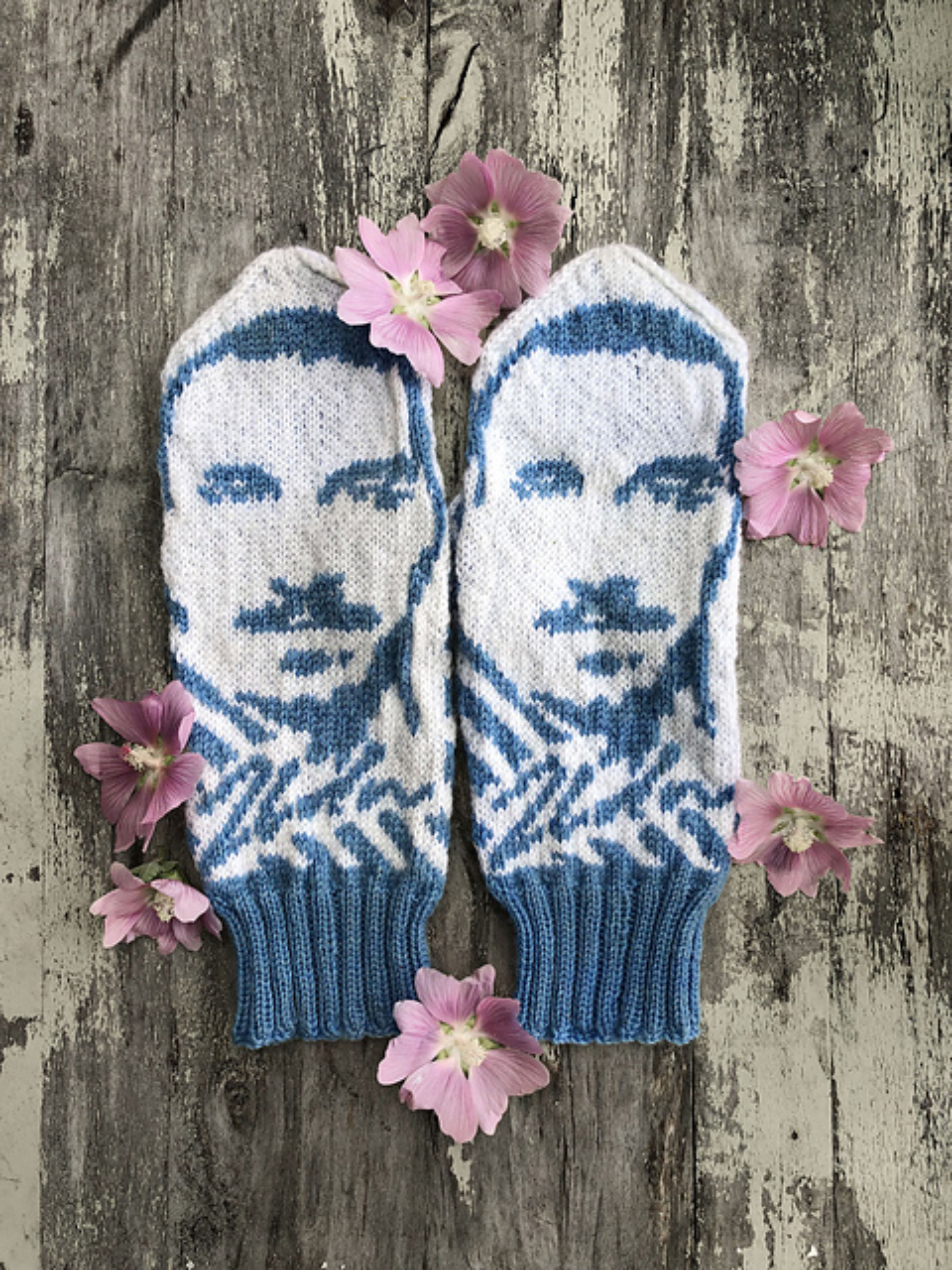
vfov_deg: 63.4
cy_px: 635
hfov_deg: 49.7
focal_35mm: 28
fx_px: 1027
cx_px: 476
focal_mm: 4
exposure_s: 1/126
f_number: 1.8
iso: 20
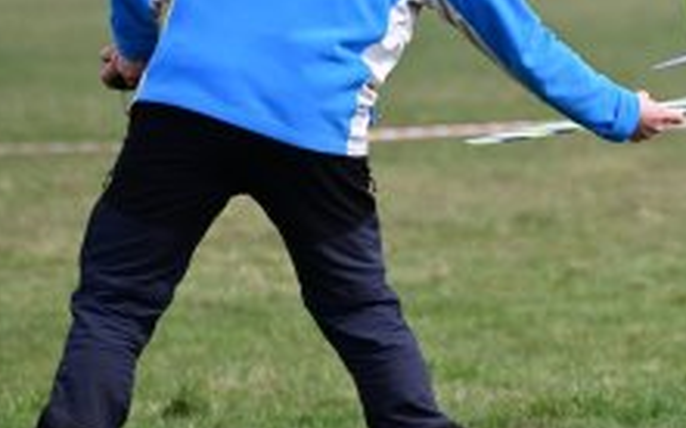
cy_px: 62
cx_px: 672
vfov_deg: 2.7
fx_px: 9009
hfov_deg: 4.4
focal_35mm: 482
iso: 1000
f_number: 5.6
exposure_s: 1/5000
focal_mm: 210
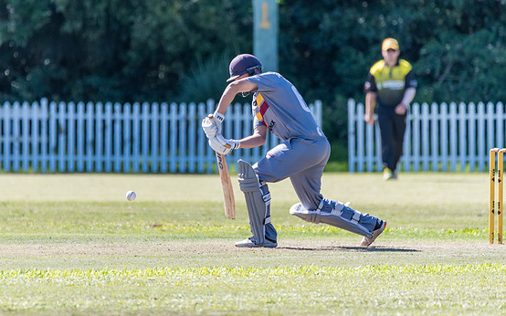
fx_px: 10065
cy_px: 166
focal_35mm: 730
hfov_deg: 2.9
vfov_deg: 1.8
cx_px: 216
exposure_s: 1/2000
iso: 1250
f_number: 6.3
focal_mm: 600
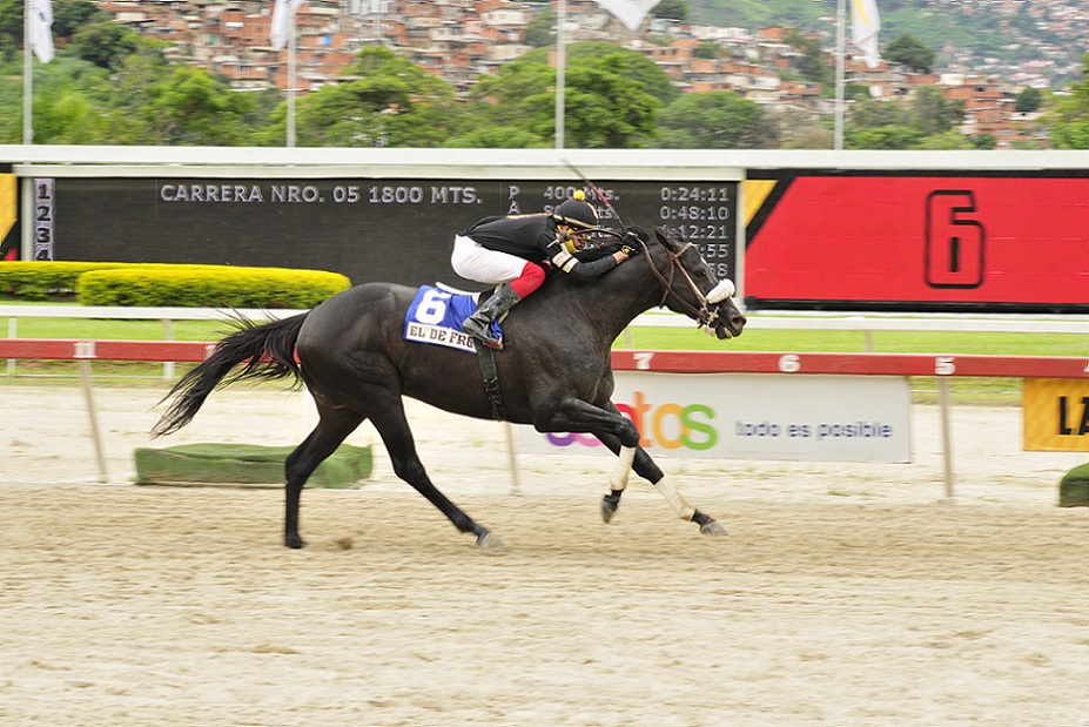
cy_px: 364
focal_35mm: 142
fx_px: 4312
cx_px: 544
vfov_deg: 9.6
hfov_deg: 14.4
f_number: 10
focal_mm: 95
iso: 500
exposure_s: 1/320
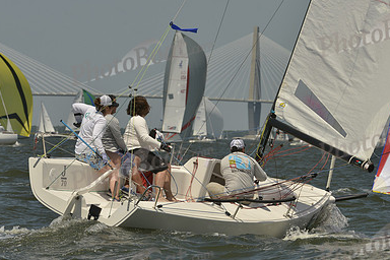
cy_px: 98
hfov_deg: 6.8
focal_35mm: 302
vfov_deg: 4.6
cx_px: 267
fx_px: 3271
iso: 280
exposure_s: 1/1600
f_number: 10
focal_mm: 200
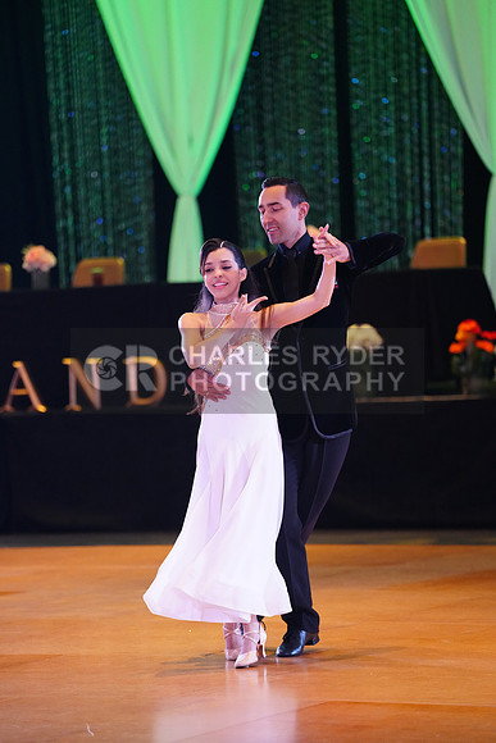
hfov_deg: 8.2
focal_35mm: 168
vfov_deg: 12.2
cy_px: 372
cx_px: 248
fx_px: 3470
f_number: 2.8
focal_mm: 168
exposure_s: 1/400
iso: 5000
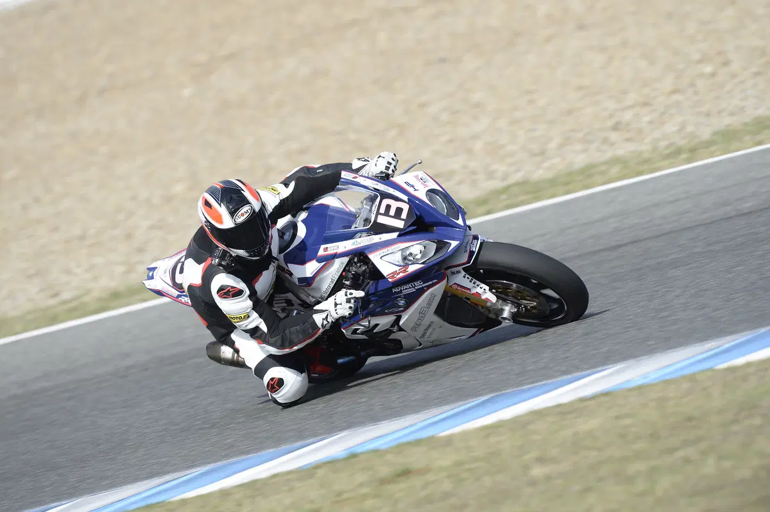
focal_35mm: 600
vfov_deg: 2.3
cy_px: 256
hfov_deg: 3.4
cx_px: 385
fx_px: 12827
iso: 200
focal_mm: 600
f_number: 7.1
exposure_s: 1/640
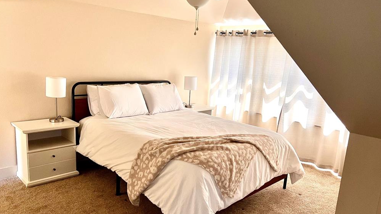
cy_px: 110
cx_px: 189
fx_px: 293
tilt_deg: -11.4
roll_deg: -3.3
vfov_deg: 40.2
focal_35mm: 29
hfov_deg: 66.1
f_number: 1.5
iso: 320
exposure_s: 1/60
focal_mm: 5.7
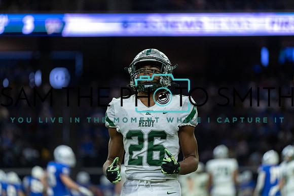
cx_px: 147
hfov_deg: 10.3
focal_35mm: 200
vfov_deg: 6.9
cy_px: 98
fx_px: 1634
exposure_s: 1/1250
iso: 4000
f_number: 2.8
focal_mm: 200
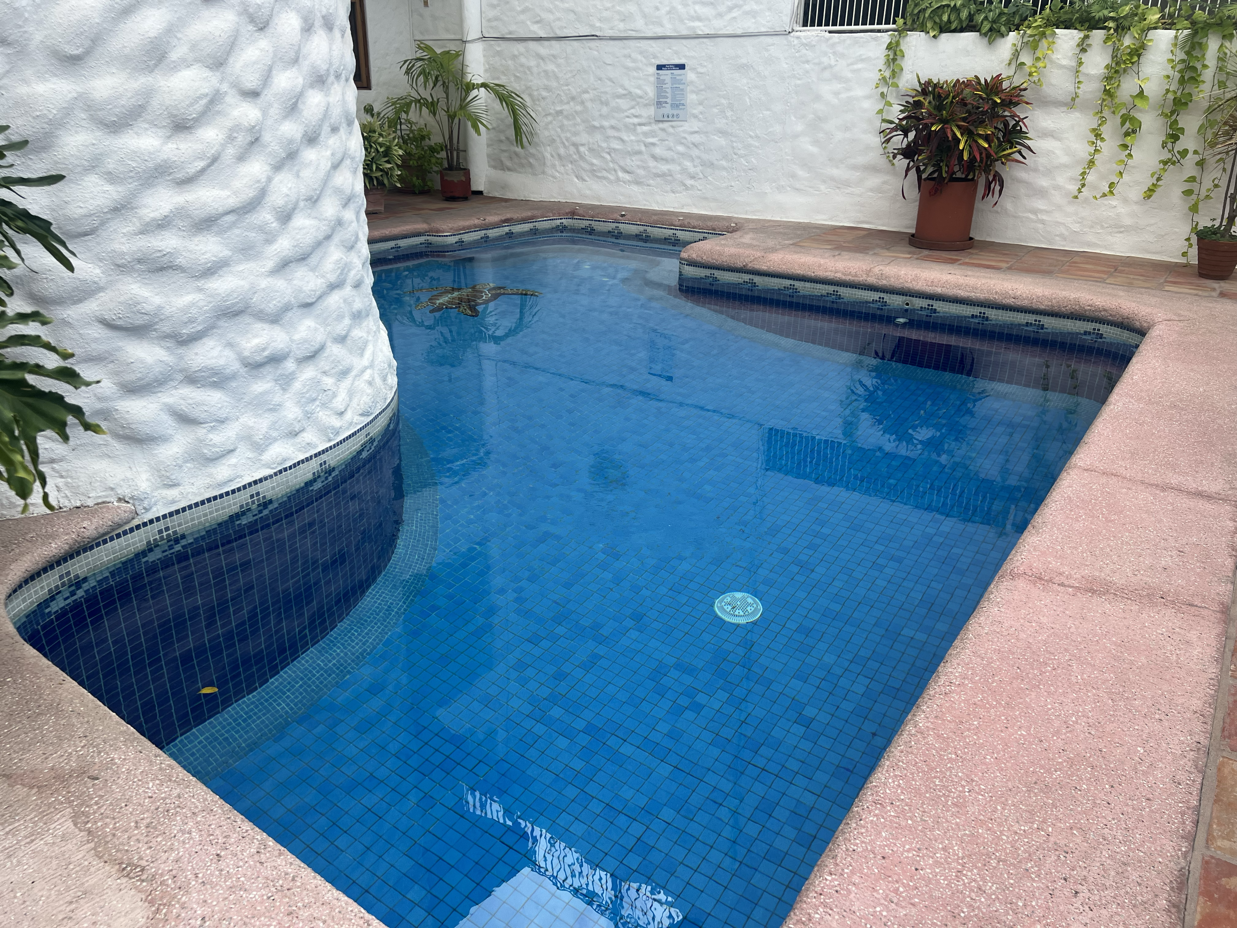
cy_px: 464
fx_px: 929
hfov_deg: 67.3
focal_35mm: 26
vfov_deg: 53.1
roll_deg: +2.0
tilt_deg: -21.0
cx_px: 618
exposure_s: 1/2165
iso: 50
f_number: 1.5
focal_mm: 5.7
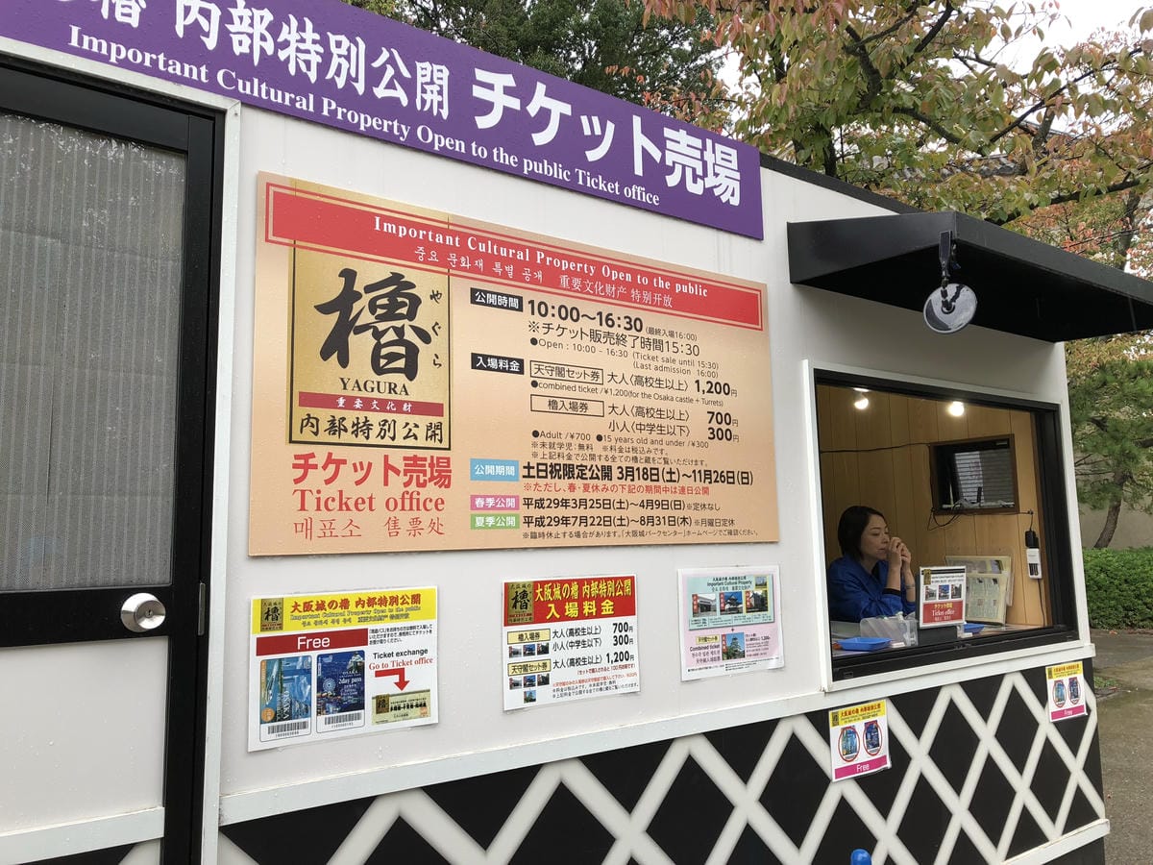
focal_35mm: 29
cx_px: 576
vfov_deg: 48.2
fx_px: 966
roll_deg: +0.7
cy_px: 432
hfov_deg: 61.7
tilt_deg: +5.2
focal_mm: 3.99
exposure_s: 1/138
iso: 20
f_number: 1.8
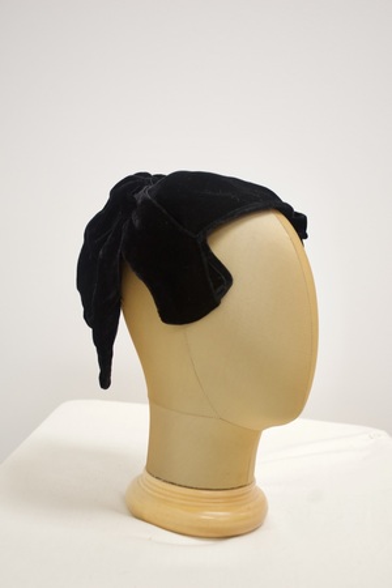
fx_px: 857
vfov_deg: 37.9
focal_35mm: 52
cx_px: 196
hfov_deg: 25.8
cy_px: 294
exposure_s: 1/60
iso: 1600
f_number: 5.6
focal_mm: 35
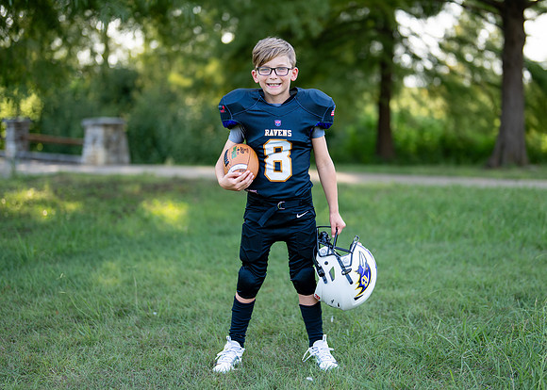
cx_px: 295
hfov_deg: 30.6
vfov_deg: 22.1
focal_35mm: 64
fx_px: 1000
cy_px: 169
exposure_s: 1/1250
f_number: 1.2
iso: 100
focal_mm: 50
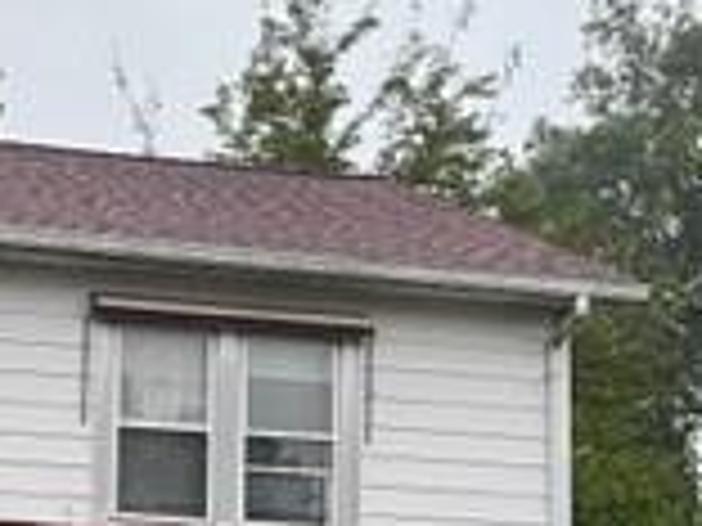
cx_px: -108
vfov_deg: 13.5
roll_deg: -0.7
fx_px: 2170
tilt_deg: +6.8
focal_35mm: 107
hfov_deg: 17.6
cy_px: 607
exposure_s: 1/76
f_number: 1.6
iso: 125
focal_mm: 5.1
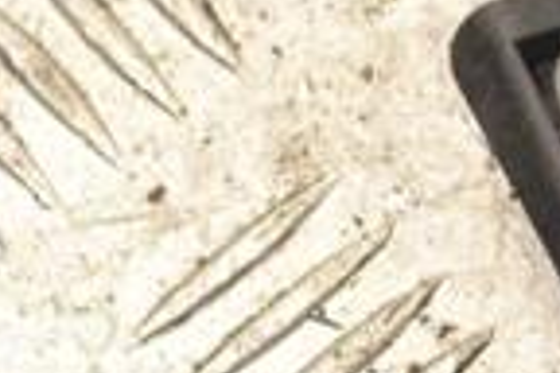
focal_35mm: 343
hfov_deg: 5.9
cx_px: 1128
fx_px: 5336
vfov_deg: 4.0
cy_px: 58
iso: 3200
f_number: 8
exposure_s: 1/250
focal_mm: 55
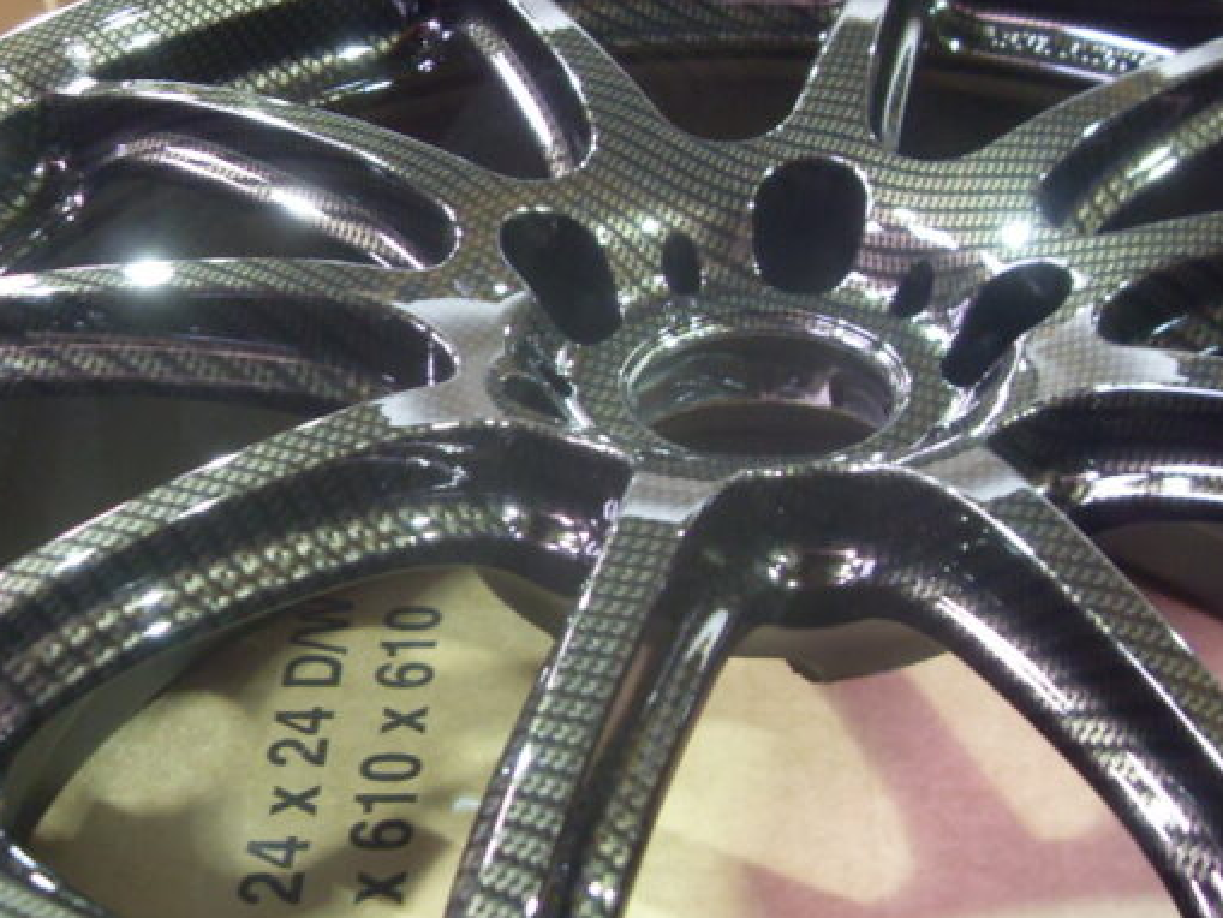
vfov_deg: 26.6
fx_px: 1944
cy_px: 469
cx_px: 709
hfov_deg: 34.9
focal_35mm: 55
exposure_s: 1/4
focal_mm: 6.3
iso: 200
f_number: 2.8
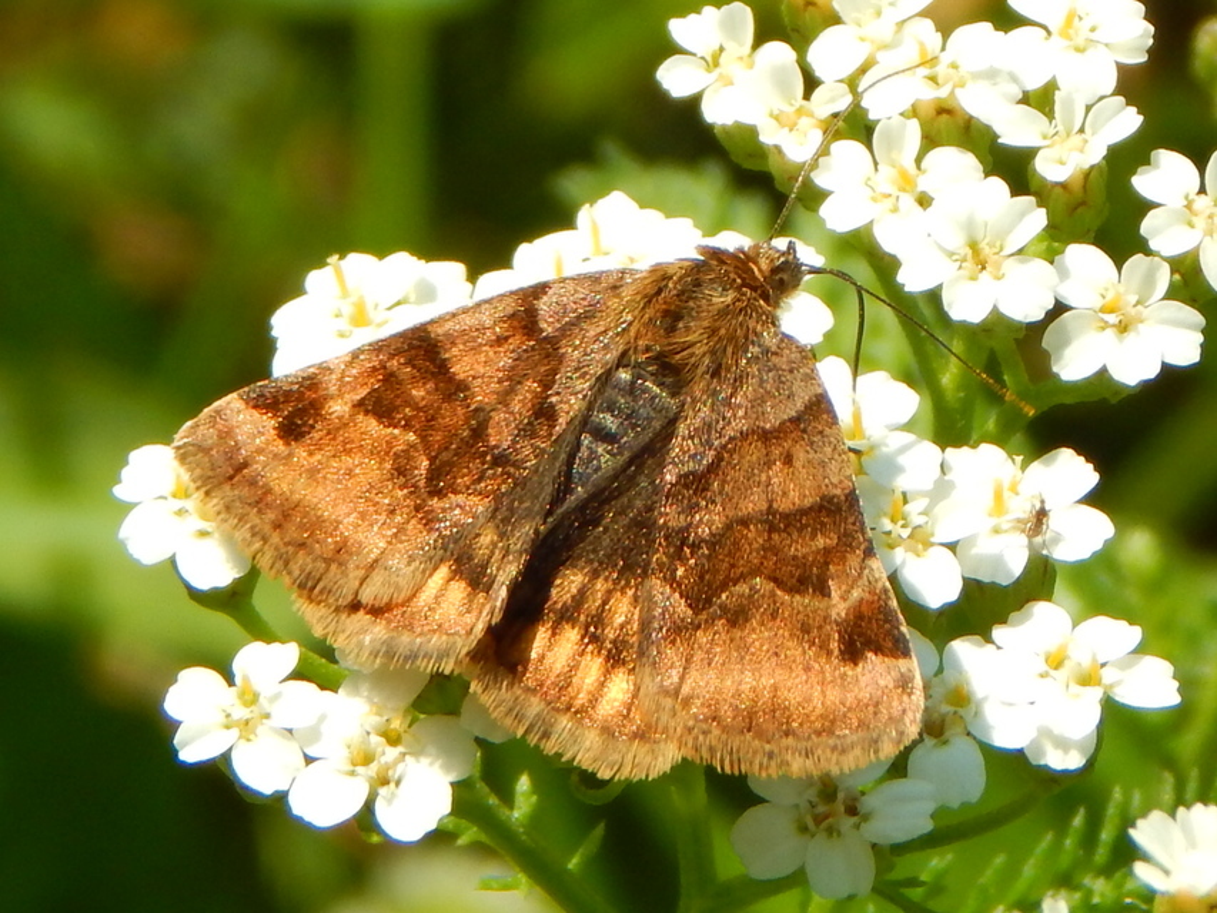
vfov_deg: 6.4
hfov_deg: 8.5
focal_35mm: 232
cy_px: 456
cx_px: 608
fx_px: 8158
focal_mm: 41.7
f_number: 5.6
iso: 125
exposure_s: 1/400
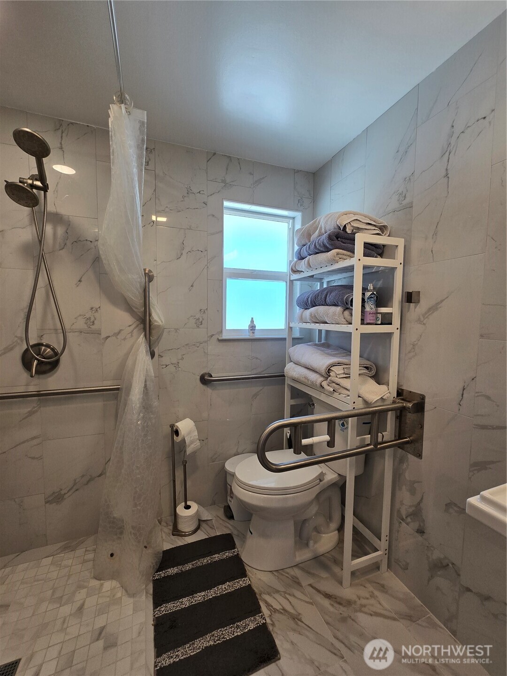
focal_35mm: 13
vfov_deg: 106.2
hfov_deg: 89.9
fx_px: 254
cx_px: 254
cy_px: 338
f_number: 2.2
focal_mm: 2.2
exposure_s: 1/120
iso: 64
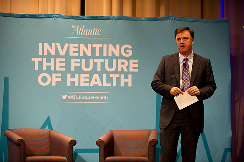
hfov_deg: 21.5
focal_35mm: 95
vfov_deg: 14.4
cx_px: 122
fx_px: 643
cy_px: 81
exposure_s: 1/250
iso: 2500
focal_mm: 95
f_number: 2.8
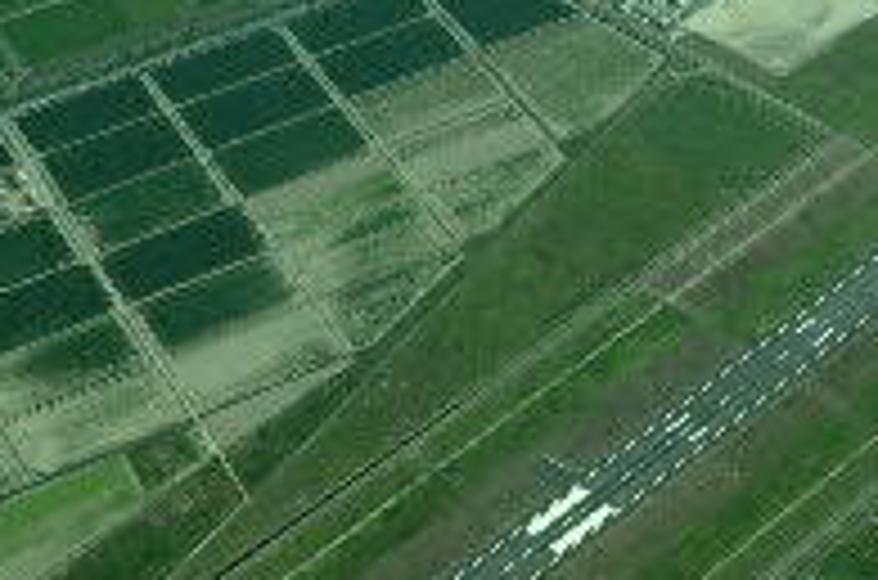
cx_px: 878
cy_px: 270
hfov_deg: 18.0
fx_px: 2701
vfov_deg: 12.3
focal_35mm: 111
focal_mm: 24
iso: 200
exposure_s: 1/640
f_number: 8
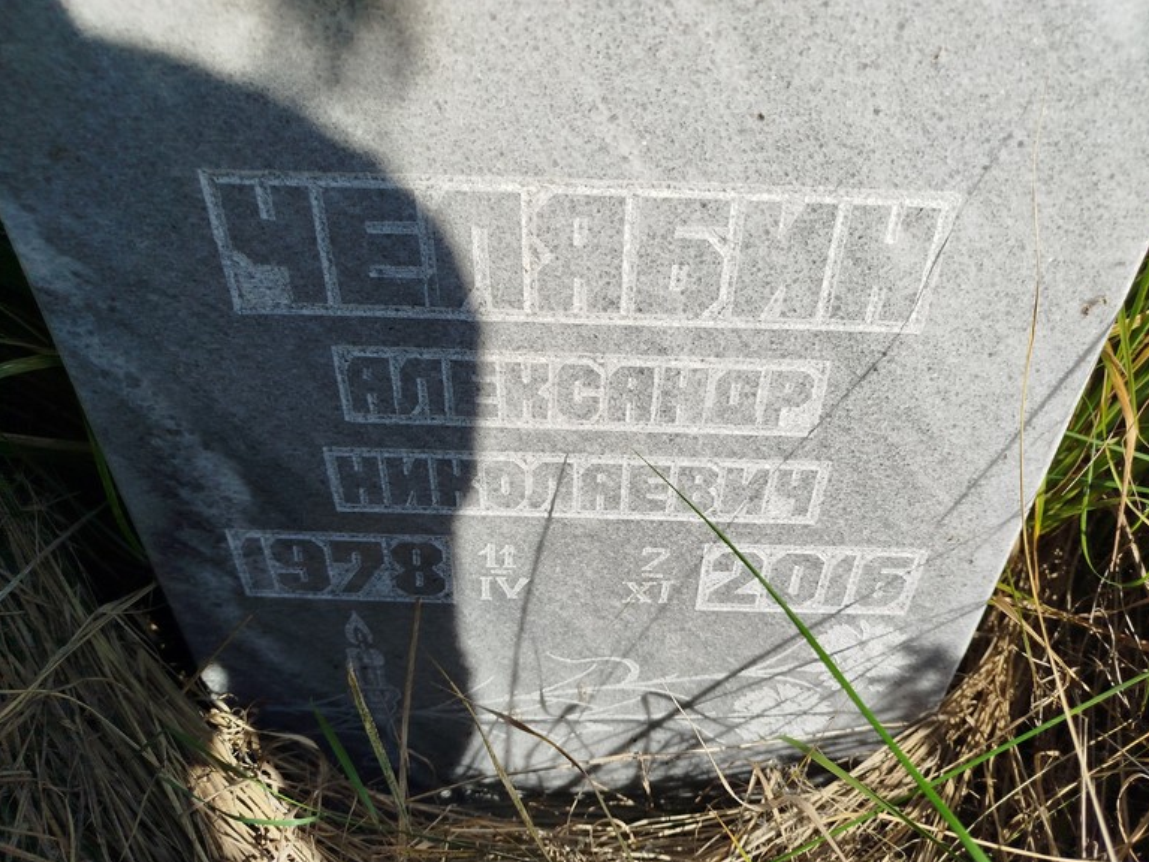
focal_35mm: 25
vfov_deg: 54.9
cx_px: 595
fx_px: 830
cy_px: 447
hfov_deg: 69.4
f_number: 1.7
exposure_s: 1/1145
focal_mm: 5.31
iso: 50
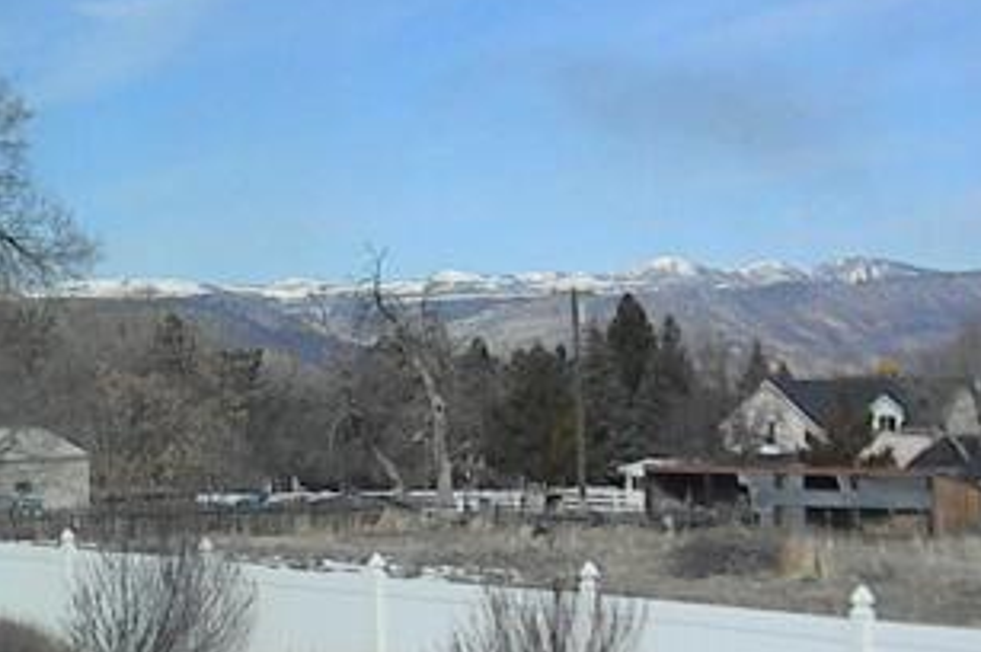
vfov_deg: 17.7
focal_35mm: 76
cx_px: 198
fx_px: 2069
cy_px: 578
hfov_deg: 26.2
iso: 658
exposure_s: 1/1335
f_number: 7.4
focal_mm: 6.4
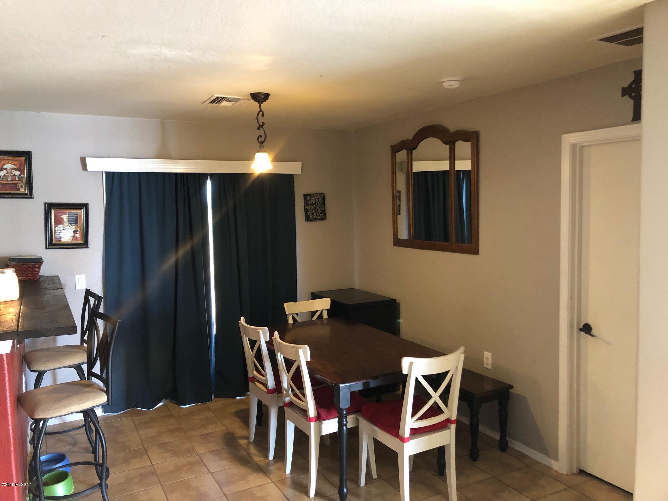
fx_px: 540
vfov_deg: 49.7
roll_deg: +0.5
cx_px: 334
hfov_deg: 63.4
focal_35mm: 28
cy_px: 250
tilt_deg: -4.8
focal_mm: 3.99
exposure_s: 1/13
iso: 100
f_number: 1.8
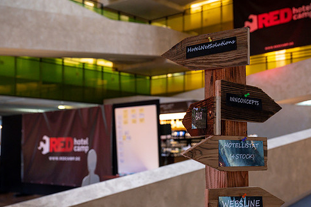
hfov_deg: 40.2
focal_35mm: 49
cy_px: 110
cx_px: 183
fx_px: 423
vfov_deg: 27.5
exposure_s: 1/100
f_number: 5
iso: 2000
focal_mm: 41
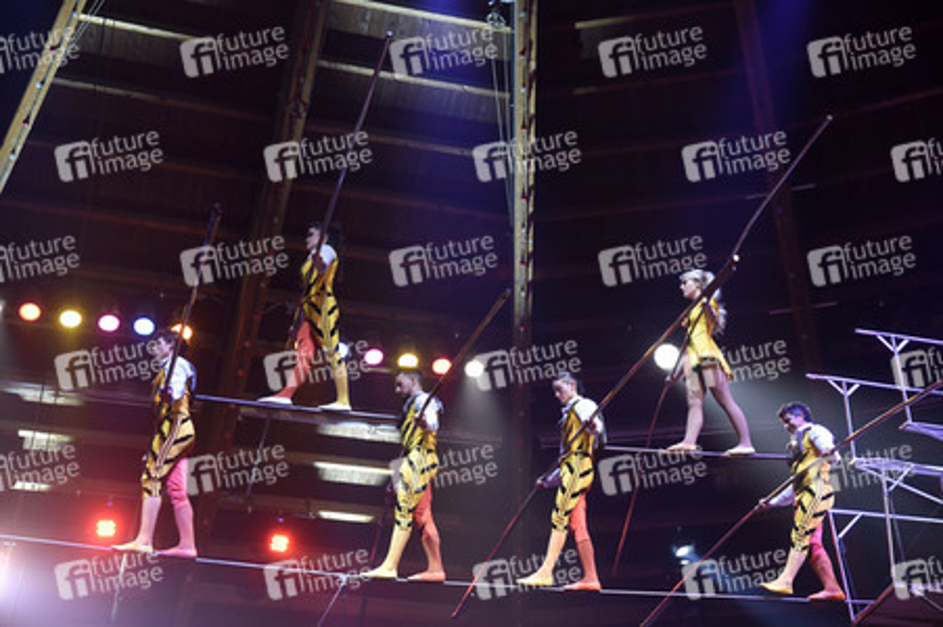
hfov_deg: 26.0
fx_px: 2042
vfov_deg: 17.5
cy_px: 314
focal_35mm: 78
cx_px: 472
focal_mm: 78
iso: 1000
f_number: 6.3
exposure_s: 1/60
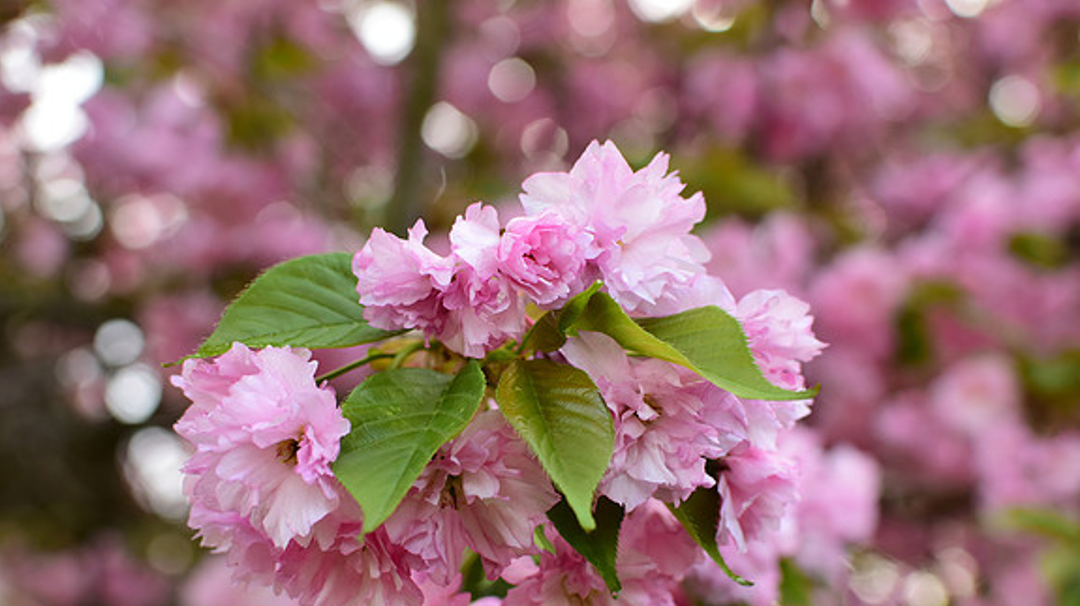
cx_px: 543
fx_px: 1590
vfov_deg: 21.6
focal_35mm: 56
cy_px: 348
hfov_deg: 37.5
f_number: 4
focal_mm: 35
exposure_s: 1/350
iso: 450
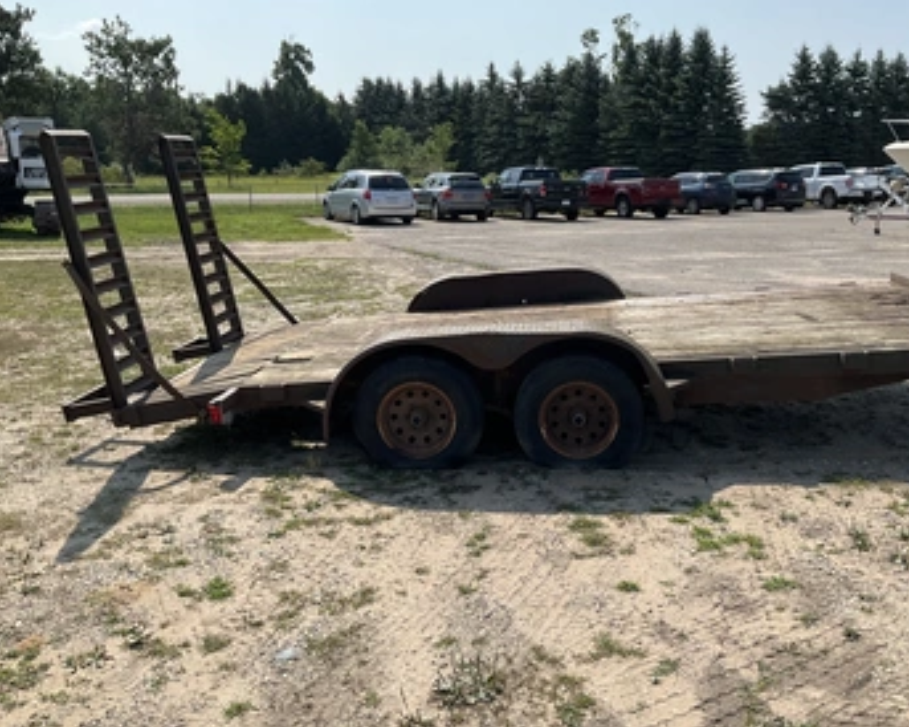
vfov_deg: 44.5
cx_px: 525
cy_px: 332
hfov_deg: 54.0
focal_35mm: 33
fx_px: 887
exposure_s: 1/1786
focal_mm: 3
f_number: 1.8
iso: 25
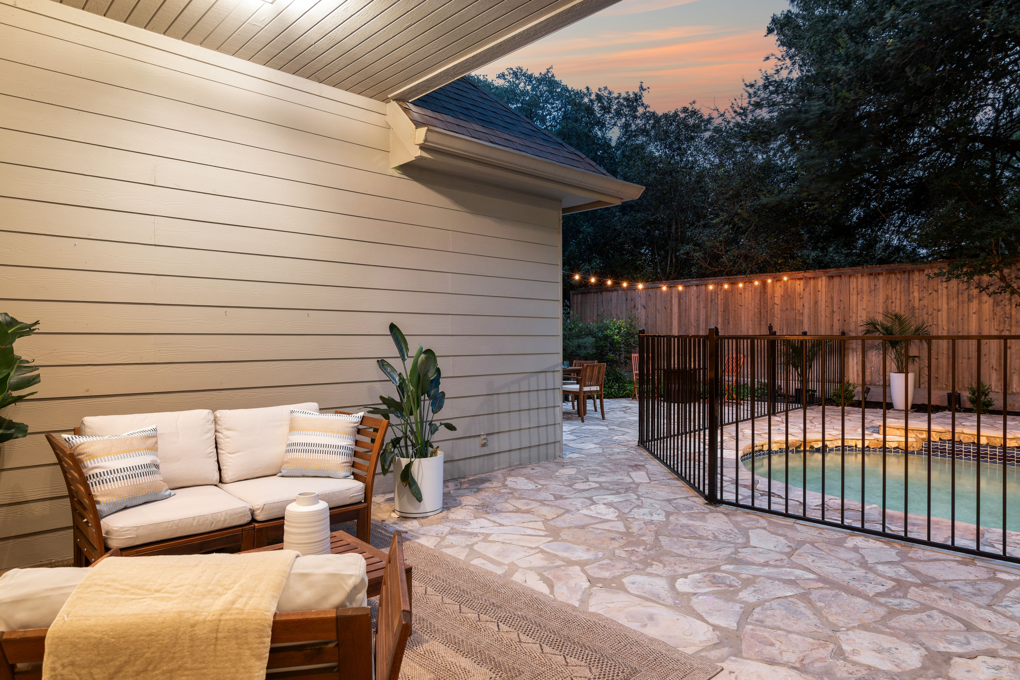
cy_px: 340
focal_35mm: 21
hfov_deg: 81.2
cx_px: 510
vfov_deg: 59.5
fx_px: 595
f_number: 8
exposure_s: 5
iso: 100
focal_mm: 14
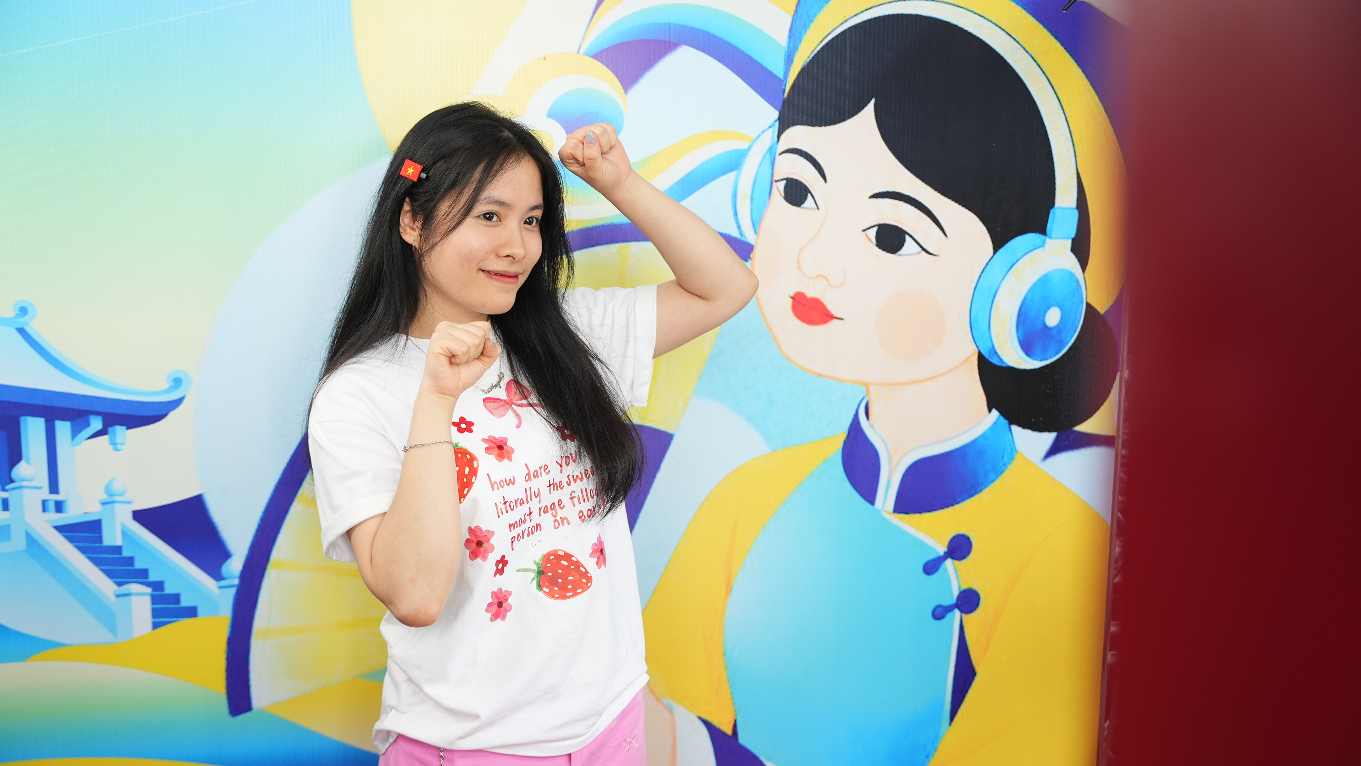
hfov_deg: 47.9
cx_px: 680
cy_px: 415
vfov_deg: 28.1
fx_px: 1531
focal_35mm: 42
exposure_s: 1/160
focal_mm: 40.4
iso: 640
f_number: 2.8
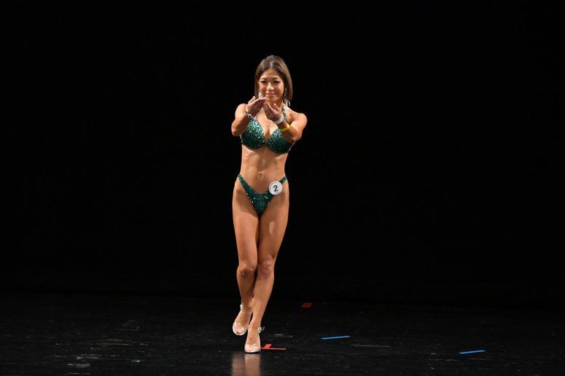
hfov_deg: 6.5
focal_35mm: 315
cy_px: 188
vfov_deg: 4.4
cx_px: 282
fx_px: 4941
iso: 3200
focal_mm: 210
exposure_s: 1/400
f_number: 5.6
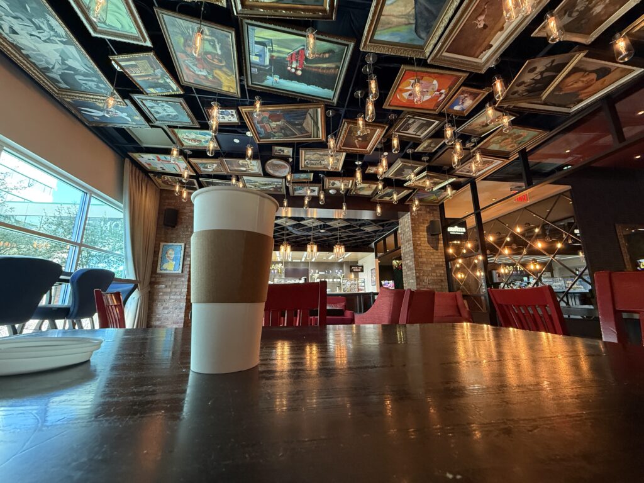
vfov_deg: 85.7
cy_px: 242
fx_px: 260
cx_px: 322
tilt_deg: +12.8
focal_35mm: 14
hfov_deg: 102.1
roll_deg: +0.1
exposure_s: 1/60
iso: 500
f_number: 2.2
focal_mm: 2.22
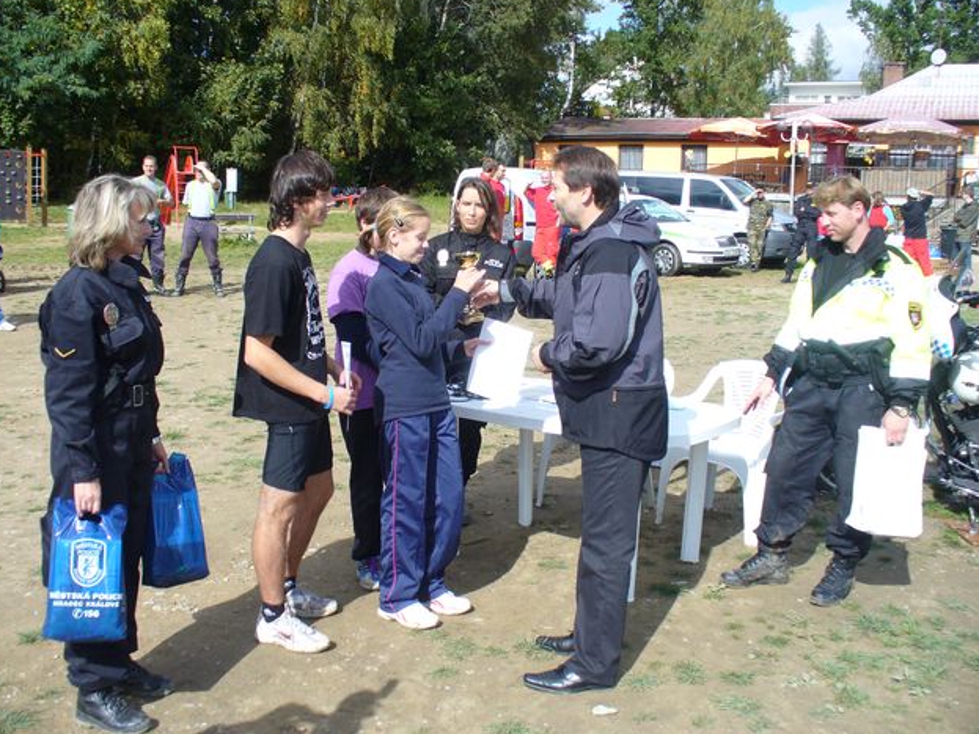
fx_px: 1074
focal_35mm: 38
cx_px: 481
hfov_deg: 49.0
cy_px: 358
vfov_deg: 37.7
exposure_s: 1/250
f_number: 5.6
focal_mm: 6.1
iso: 80
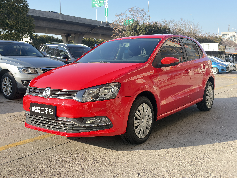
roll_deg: +0.2
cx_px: 118
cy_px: 89
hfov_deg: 50.1
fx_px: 253
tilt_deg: -7.5
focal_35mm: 37
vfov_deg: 38.7
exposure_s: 1/524
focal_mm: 5.96
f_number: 1.6
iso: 50
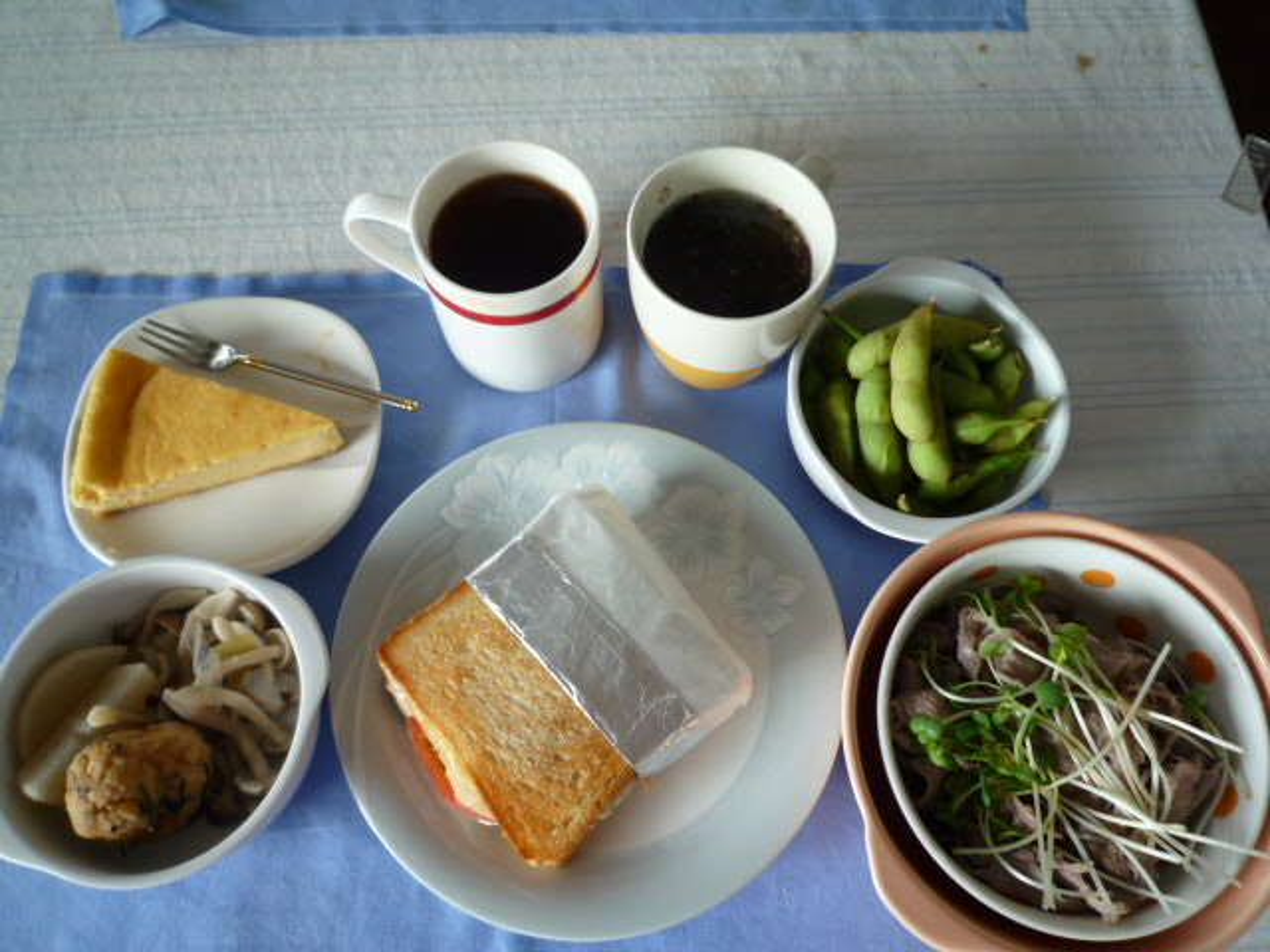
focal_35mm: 25
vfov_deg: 54.9
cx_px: 635
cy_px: 476
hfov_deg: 69.4
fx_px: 917
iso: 100
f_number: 2.8
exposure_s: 1/30
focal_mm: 4.4
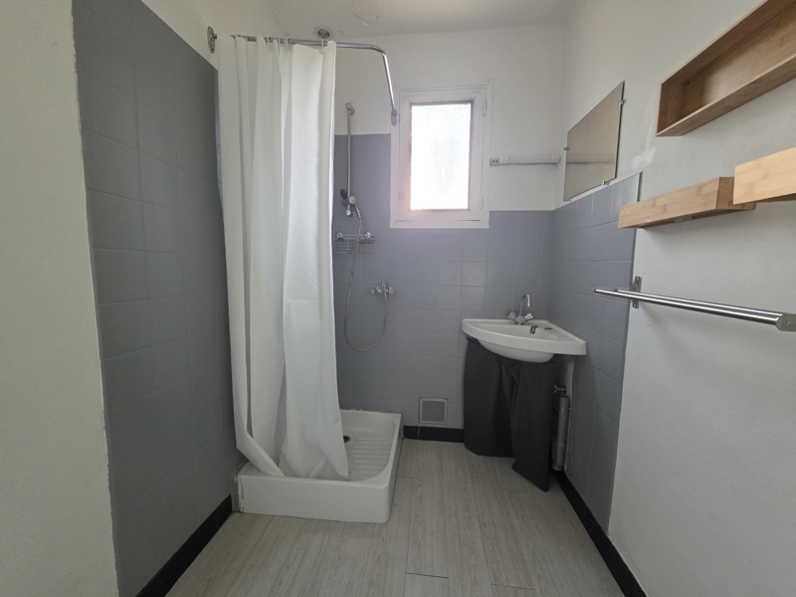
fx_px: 299
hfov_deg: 106.2
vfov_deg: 89.9
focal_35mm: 13
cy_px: 298
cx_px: 398
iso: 500
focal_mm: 2.2
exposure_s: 1/200
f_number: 1.9
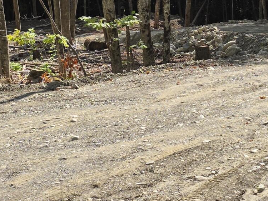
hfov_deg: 21.2
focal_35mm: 92
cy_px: -24
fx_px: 712
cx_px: 180
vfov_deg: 15.6
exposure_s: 1/4650
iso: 80
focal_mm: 6.3
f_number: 1.7
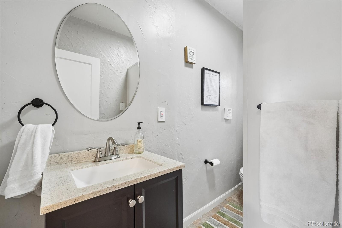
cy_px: 114
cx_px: 171
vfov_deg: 77.3
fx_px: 142
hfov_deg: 100.4
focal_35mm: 15
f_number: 8
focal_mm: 10
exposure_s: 1/15
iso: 800
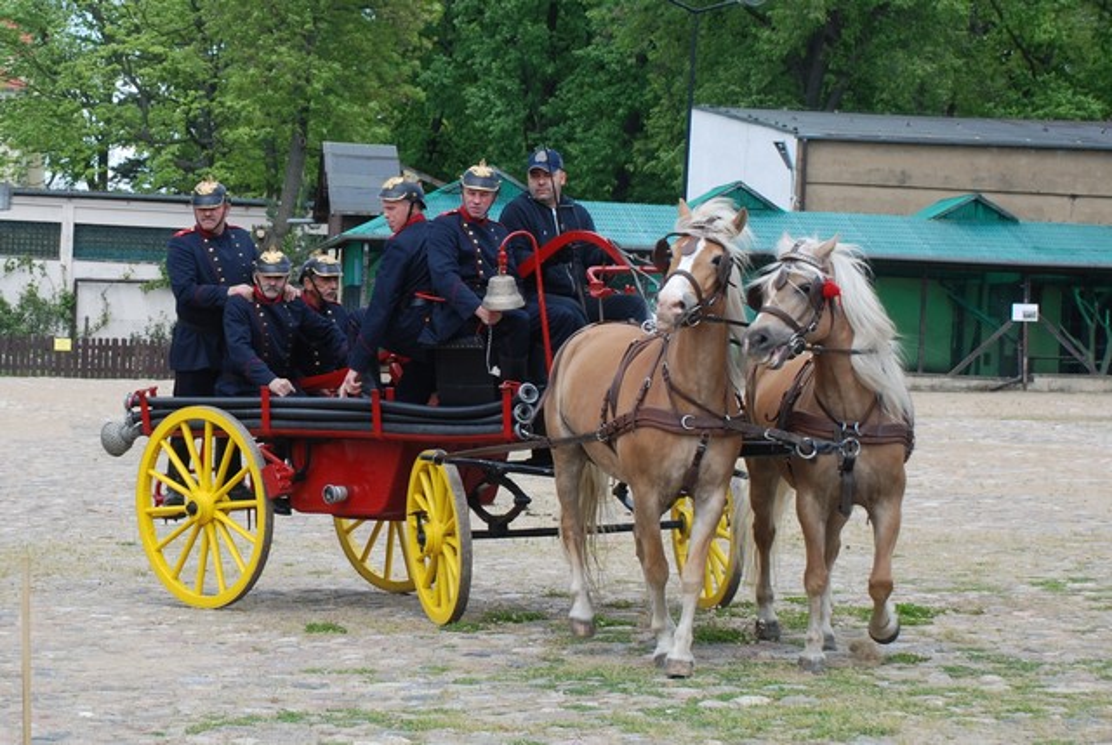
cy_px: 372
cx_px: 556
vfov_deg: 19.0
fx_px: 2228
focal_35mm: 72
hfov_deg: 28.0
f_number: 6.3
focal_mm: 48
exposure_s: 1/160
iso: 100
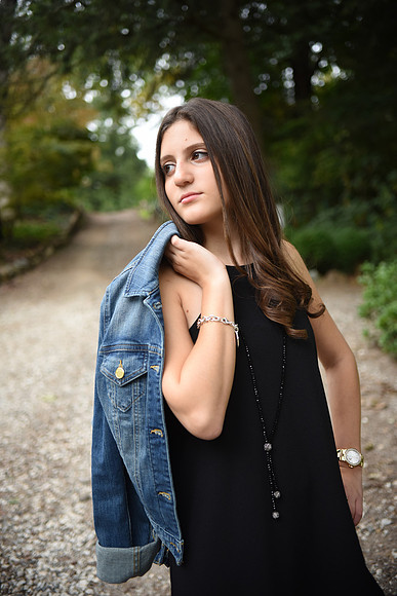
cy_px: 298
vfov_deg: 50.7
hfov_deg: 35.1
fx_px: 628
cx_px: 198
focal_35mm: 38
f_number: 2.8
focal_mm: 38
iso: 500
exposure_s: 1/640
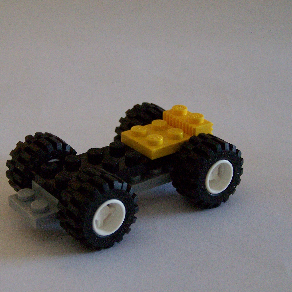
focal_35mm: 83
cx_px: 123
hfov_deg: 20.9
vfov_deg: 20.9
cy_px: 157
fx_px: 792
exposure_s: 1/15
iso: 400
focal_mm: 10.7
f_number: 3.2
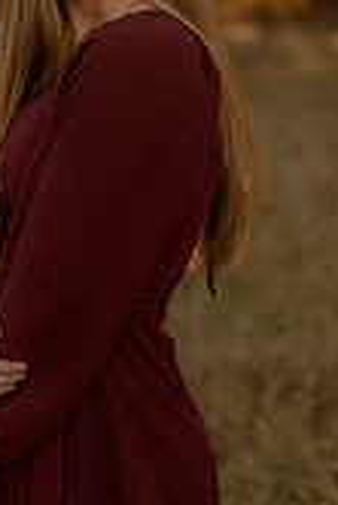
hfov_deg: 6.8
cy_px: 170
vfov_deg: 10.1
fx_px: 2853
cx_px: 76
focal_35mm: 203
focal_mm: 50
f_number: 1.8
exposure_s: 1/640
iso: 250
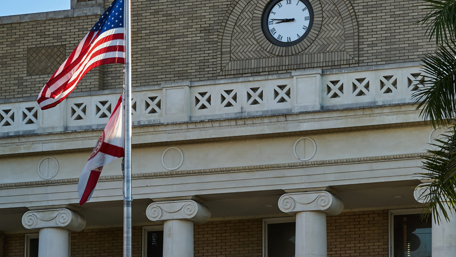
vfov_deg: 6.8
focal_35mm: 178
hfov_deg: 12.1
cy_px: 187
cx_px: 283
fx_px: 2153
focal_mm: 85
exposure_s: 1/160
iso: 100
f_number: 9
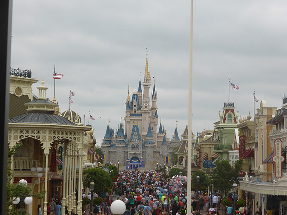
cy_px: 108
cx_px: 144
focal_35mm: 91
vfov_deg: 16.2
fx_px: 754
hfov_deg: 21.5
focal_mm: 15.1
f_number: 5.2
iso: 100
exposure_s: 1/320
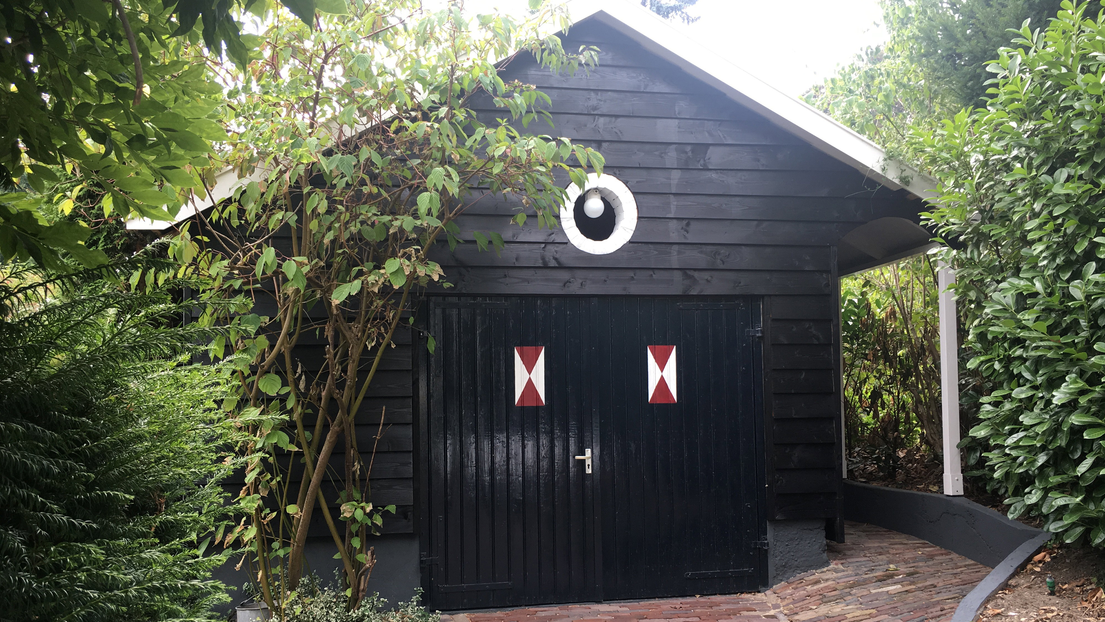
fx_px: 938
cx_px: 548
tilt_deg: +2.7
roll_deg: +0.4
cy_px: 371
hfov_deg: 61.0
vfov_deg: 36.5
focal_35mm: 32
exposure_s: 1/128
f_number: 2.2
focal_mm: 4.15
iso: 25
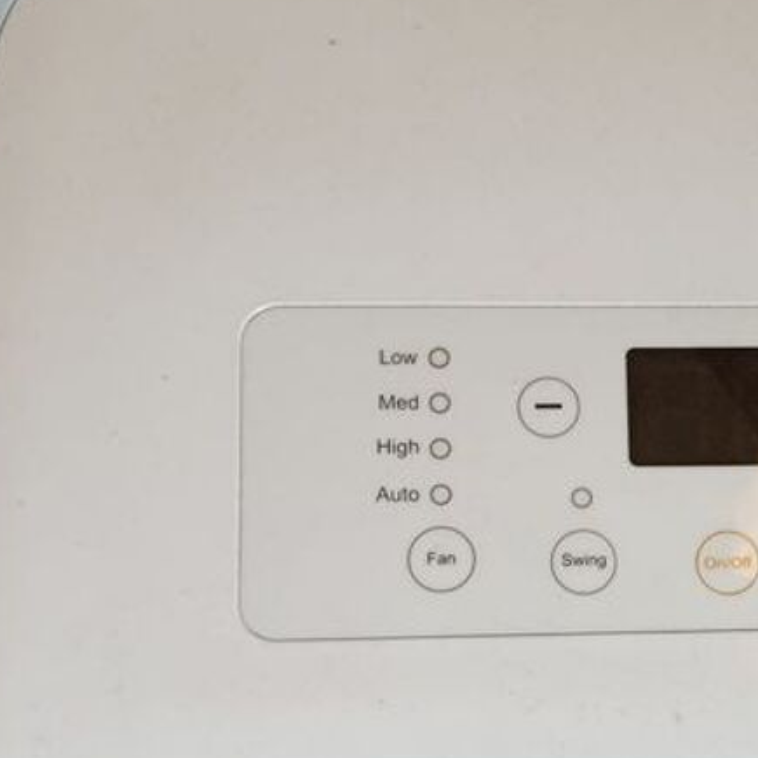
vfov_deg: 26.1
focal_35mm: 65
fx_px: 1610
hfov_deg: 25.5
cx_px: 711
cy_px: 578
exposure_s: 1/50
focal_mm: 5.24
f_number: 1.7
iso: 595
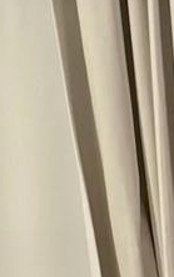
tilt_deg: +1.2
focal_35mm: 176
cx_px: 24
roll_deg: +1.2
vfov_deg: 11.9
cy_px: 126
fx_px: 1334
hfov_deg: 7.4
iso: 640
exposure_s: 1/40
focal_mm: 6.76
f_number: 1.78
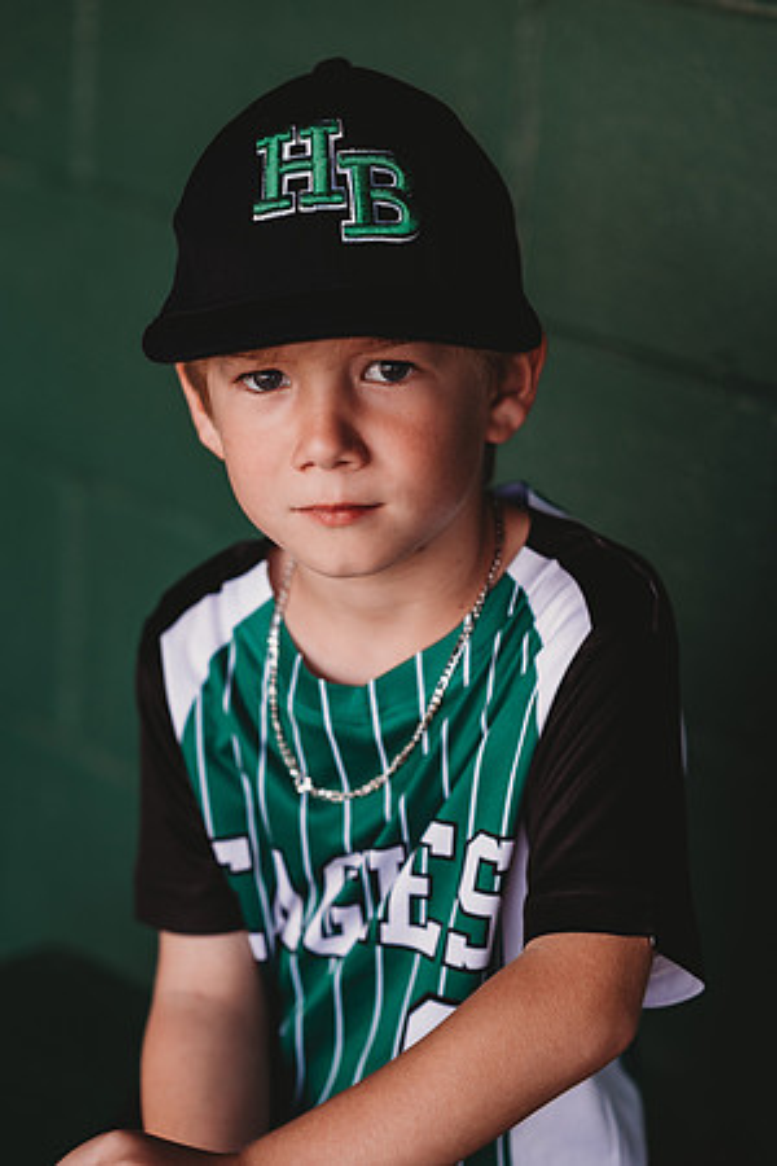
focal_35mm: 85
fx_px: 2752
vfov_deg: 23.9
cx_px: 388
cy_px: 583
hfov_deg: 16.1
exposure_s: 1/400
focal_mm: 85
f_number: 2.8
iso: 320
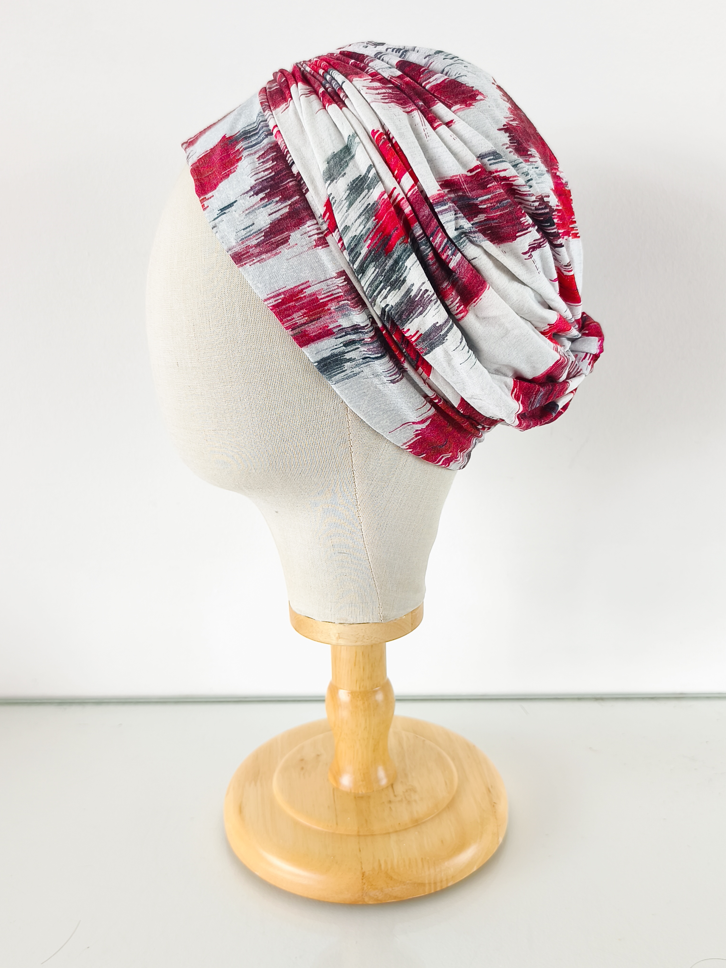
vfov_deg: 56.8
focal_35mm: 32
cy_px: 484
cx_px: 363
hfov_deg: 44.2
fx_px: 895
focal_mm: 6.14
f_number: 1.65
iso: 50
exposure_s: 1/80
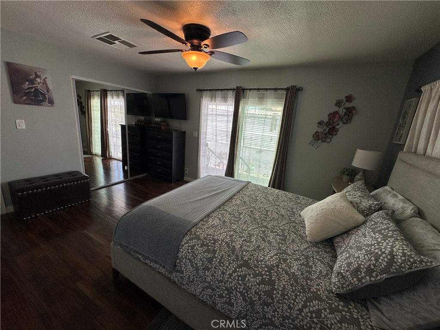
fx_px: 178
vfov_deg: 85.7
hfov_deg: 102.1
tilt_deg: -14.7
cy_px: 165
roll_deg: -5.2
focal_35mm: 14
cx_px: 220
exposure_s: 1/120
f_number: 2.2
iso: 64
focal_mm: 2.22
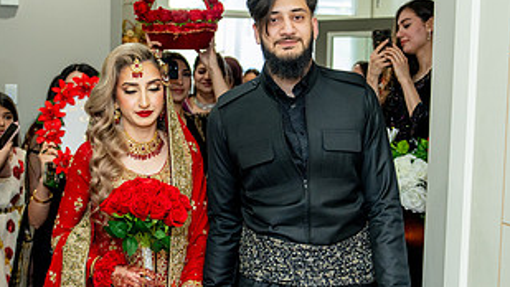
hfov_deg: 32.3
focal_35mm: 65
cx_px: 233
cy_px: 139
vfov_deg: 18.6
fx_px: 879
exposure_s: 1/200
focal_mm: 33
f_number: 2.8
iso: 1000
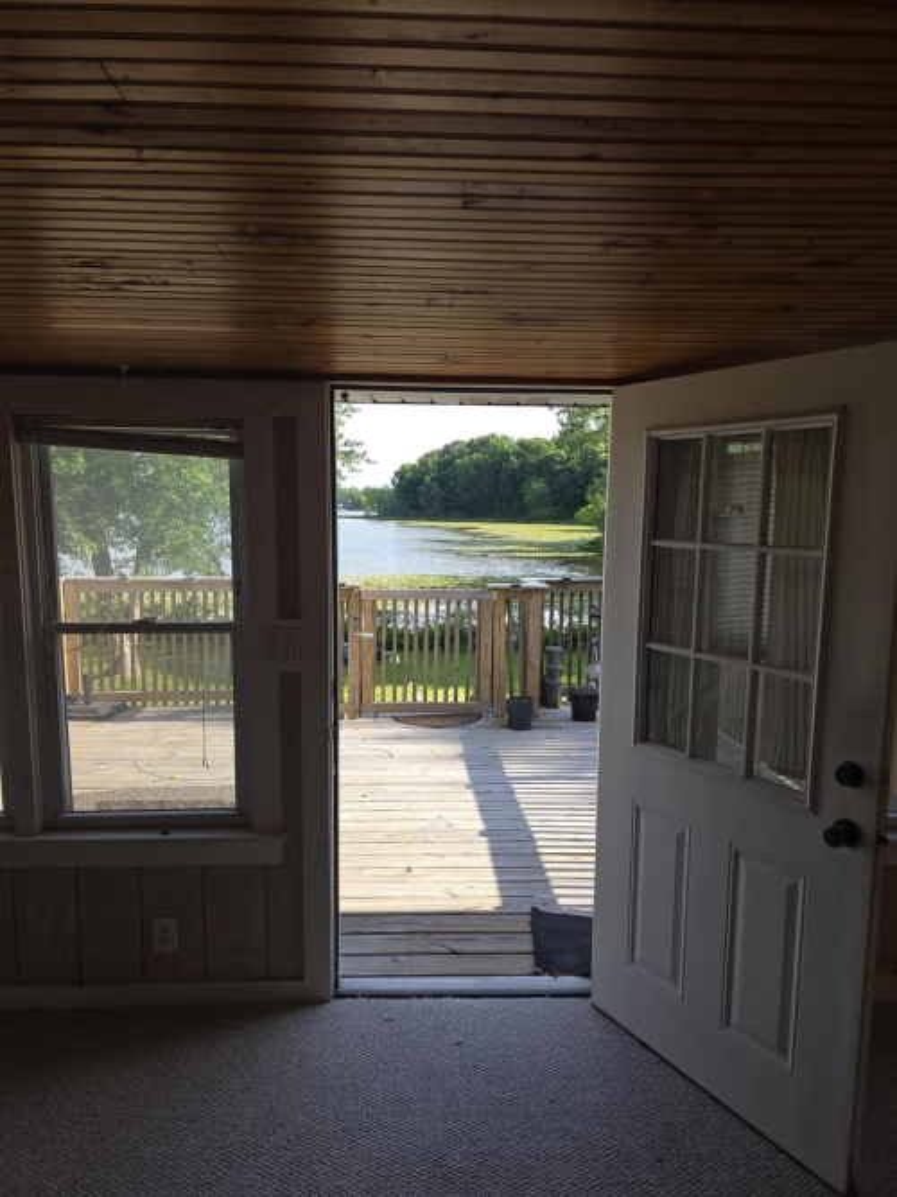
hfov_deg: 58.9
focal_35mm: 23
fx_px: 795
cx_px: 448
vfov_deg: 73.9
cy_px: 598
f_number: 1.7
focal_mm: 6.3
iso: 12
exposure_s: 1/225
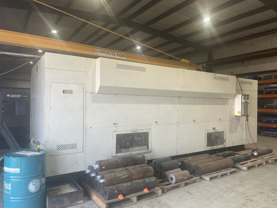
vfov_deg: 53.1
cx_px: 138
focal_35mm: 26
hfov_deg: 67.3
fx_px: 208
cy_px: 104
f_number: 1.6
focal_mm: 5.1
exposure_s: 1/129
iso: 32
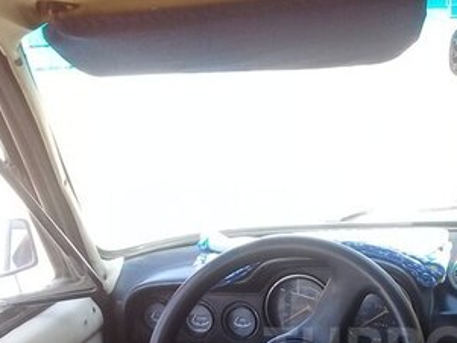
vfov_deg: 20.9
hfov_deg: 27.4
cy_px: 350
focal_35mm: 68
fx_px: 898
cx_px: 419
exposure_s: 1/122
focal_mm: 3.3
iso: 64
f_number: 2.2
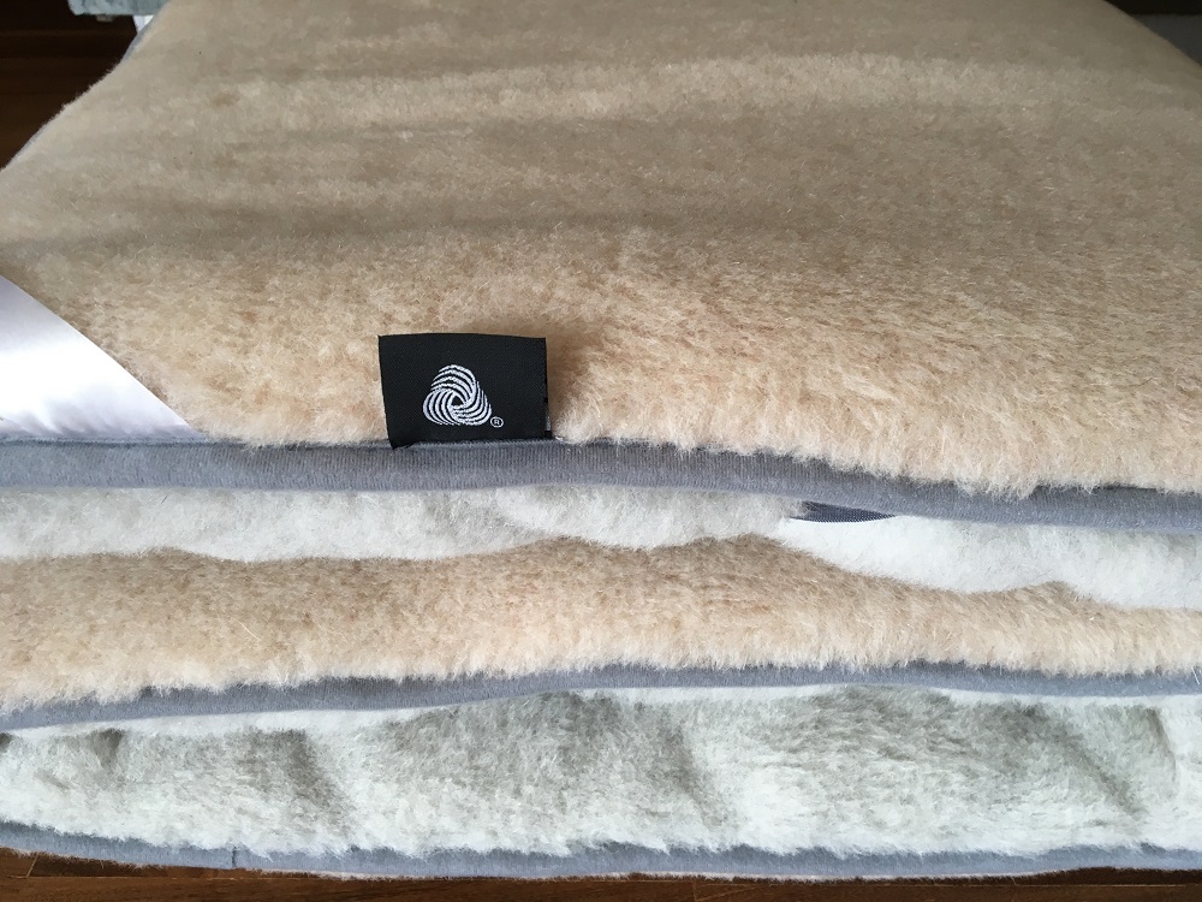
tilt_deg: -39.7
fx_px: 1007
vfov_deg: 48.2
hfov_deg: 61.7
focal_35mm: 29
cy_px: 451
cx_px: 601
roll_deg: -0.1
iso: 50
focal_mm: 4.15
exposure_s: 1/30
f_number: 2.2
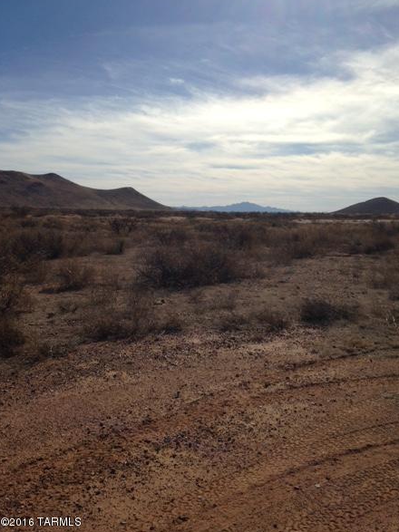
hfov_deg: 39.6
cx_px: 213
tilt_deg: -3.5
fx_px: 553
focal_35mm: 36
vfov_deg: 51.3
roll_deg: +0.0
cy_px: 254
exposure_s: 1/4926
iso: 50
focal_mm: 4.12
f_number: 2.4
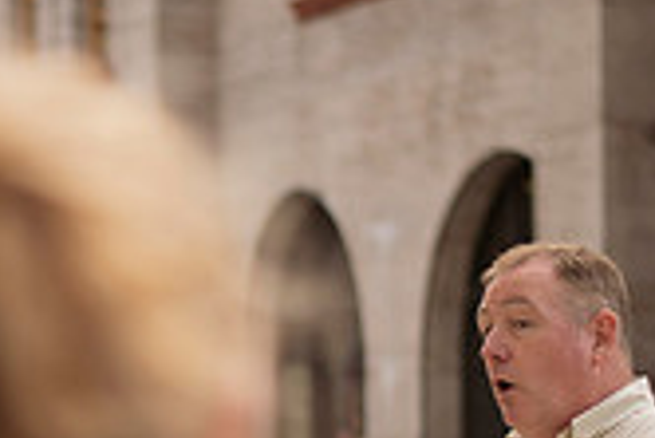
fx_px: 3332
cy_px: 646
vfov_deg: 7.4
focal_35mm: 183
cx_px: -8
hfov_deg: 11.1
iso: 31
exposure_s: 1/1250
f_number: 1.8
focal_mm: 50
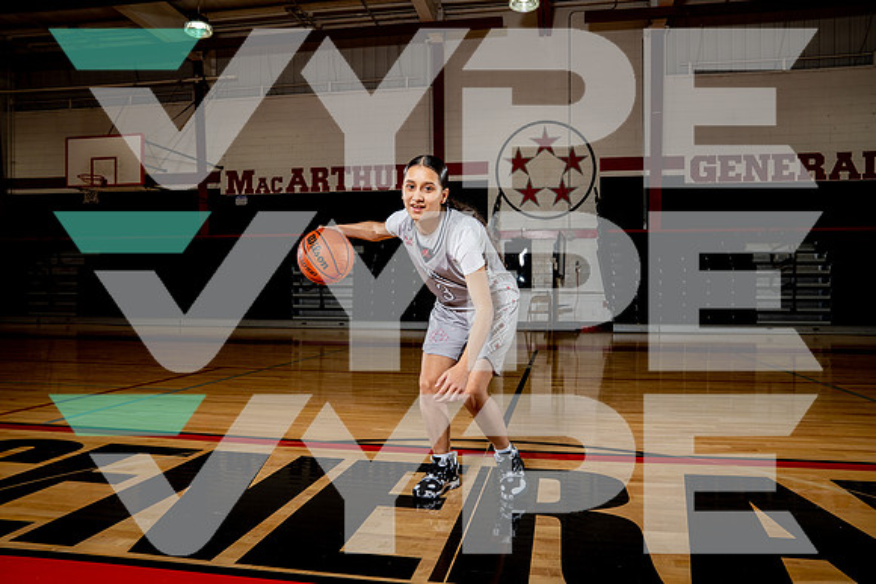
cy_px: 292
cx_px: 438
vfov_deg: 48.0
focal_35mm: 27
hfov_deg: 67.4
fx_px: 657
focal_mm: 27
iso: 320
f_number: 6.3
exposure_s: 1/250
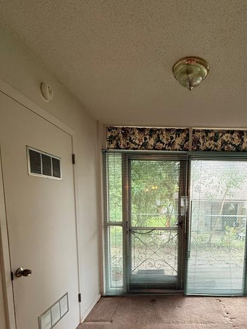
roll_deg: -1.0
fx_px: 190
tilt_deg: -6.4
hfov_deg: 63.4
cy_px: 225
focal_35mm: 20
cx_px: 174
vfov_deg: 78.5
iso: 200
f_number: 2.2
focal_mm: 2.22
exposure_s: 1/120
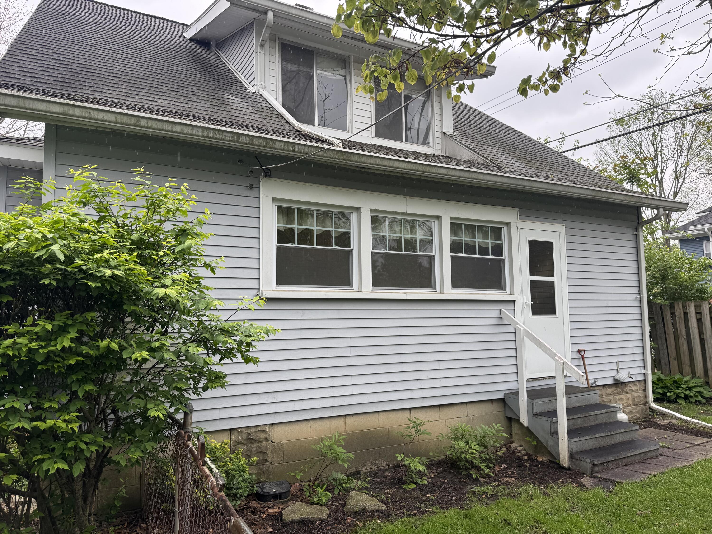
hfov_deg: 71.6
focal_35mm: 24
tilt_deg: +4.5
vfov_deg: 56.8
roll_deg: +0.2
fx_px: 494
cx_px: 356
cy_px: 267
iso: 80
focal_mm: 6.76
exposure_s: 1/390
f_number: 1.78
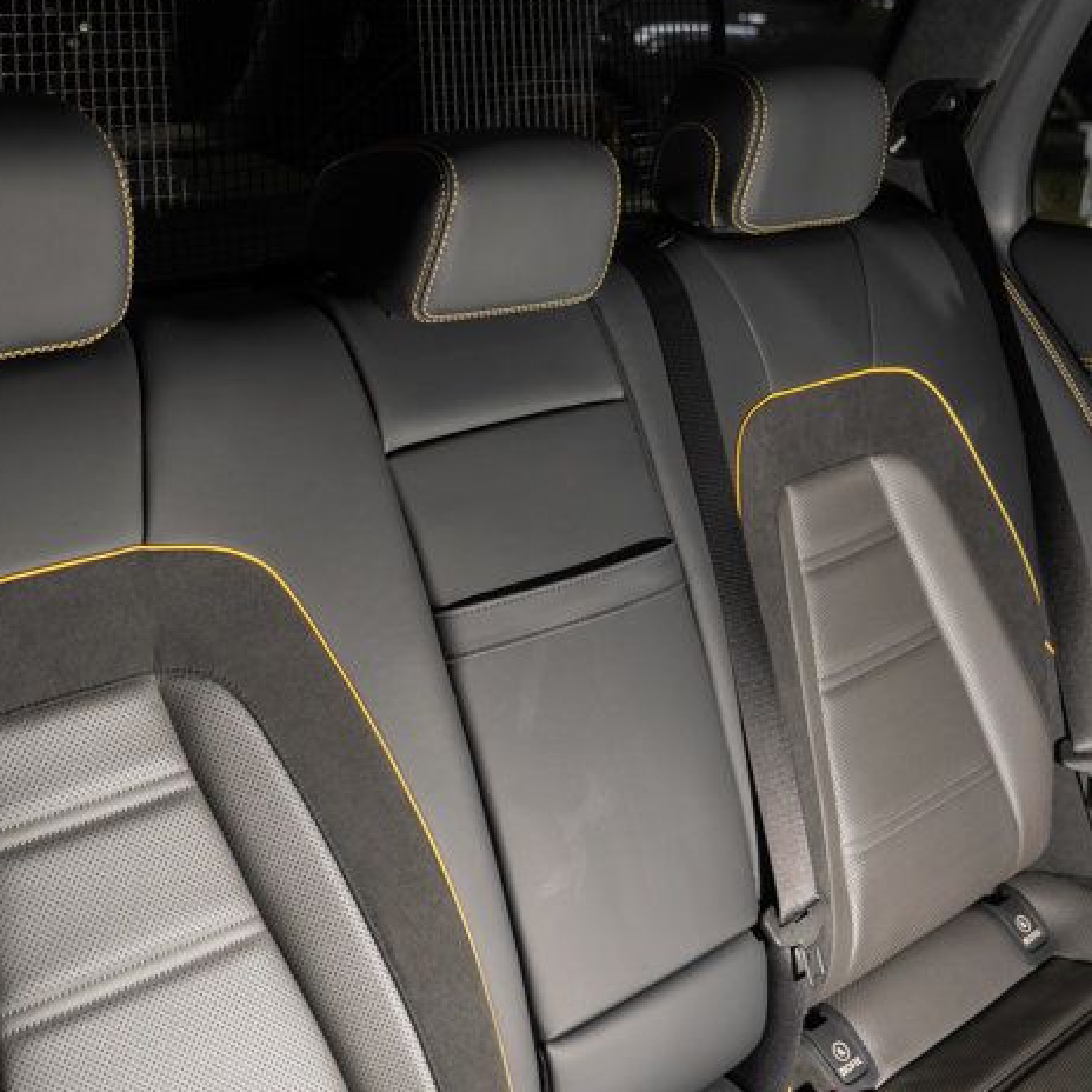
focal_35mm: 45
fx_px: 1606
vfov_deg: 37.5
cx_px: 341
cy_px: 580
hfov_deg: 37.0
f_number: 3.2
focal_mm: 24
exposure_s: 1/50
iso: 200
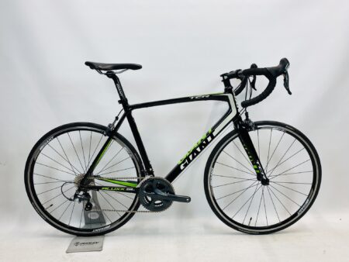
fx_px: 262
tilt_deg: -8.1
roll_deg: +0.8
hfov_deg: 67.3
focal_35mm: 26
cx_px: 174
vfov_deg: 53.1
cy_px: 131
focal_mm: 4.25
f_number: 1.8
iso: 50
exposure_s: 1/100
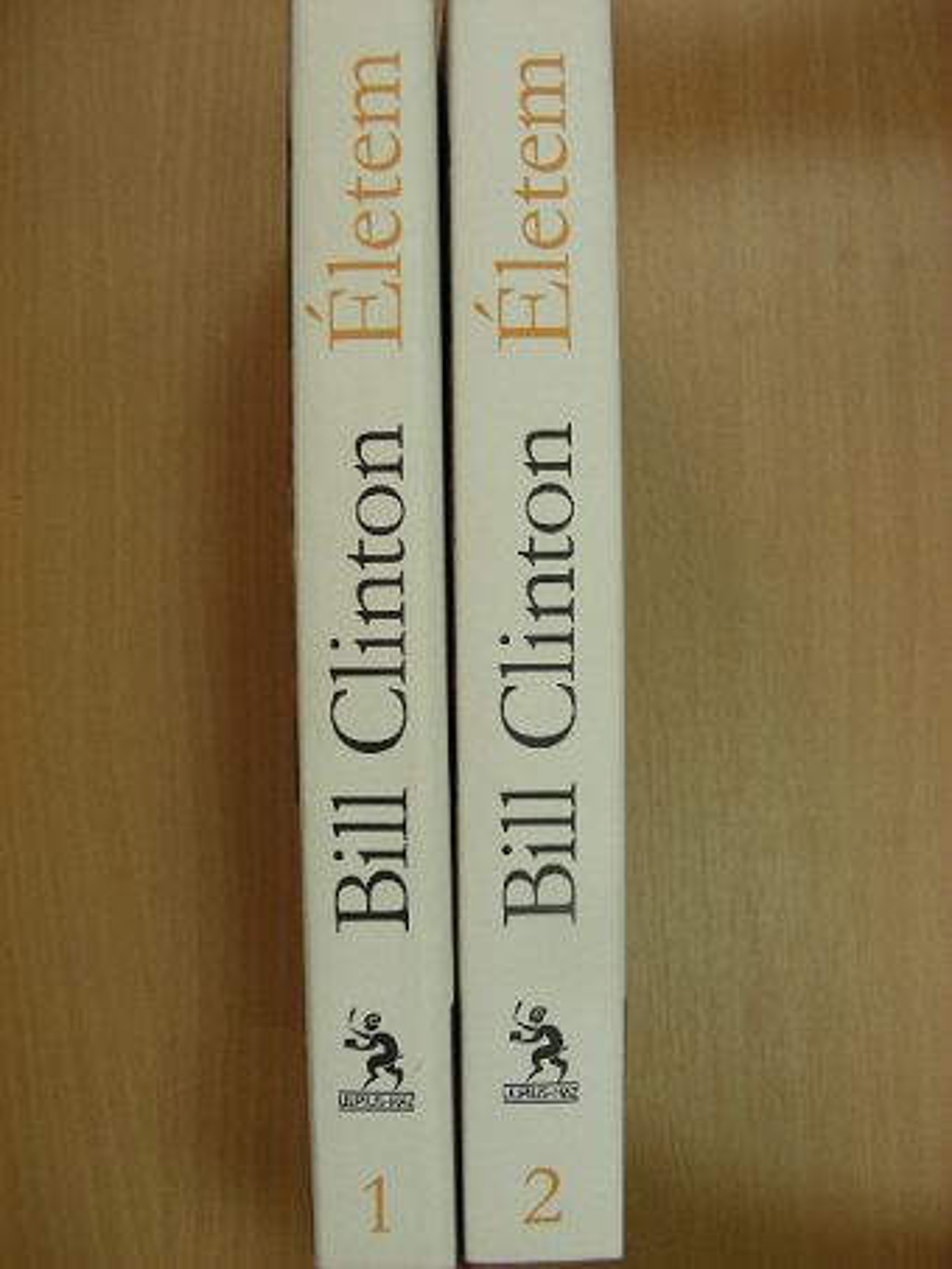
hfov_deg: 37.7
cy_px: 634
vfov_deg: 49.0
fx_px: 1393
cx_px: 476
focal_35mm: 38
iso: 119
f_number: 3.5
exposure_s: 1/30
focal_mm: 6.3
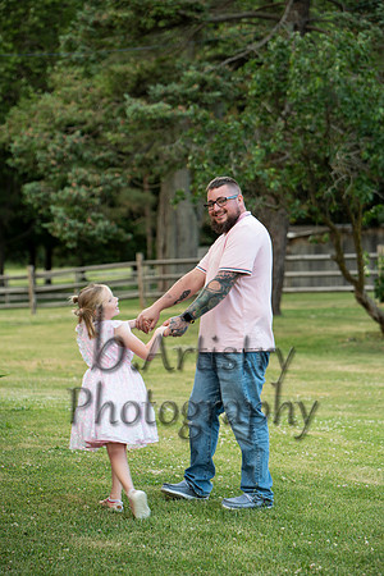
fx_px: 2000
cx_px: 192
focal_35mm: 125
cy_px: 288
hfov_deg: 11.0
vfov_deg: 16.4
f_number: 4
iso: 200
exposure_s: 1/125
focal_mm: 125
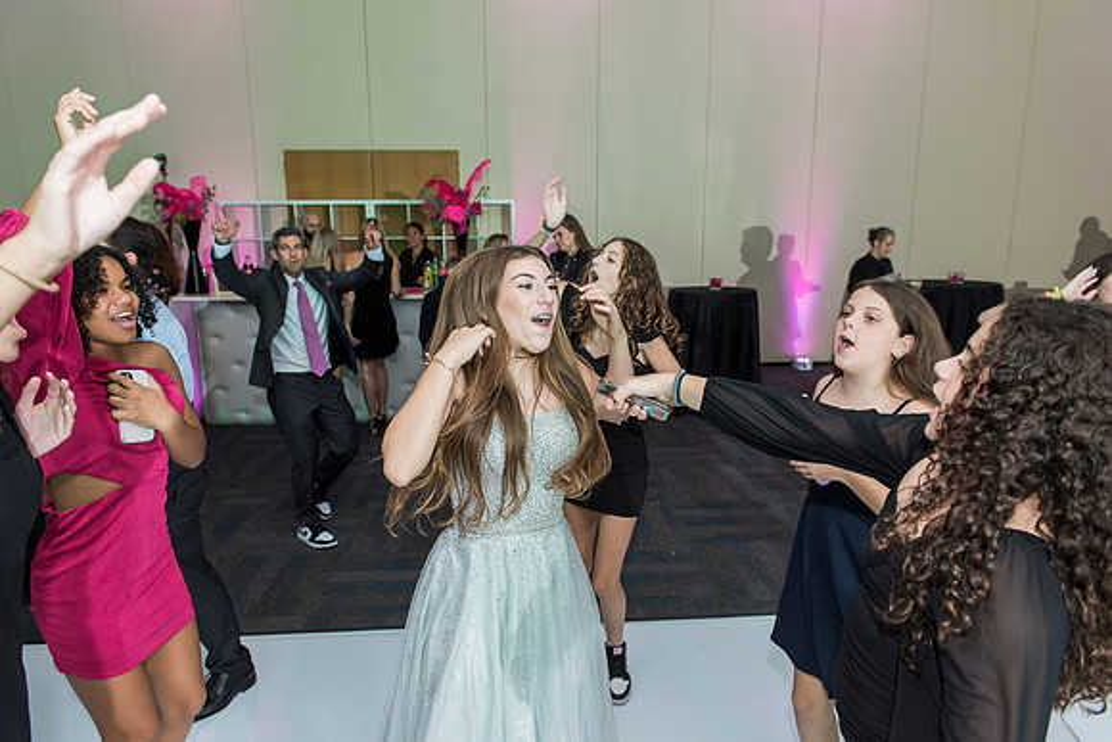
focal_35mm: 24
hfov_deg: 73.7
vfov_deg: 53.2
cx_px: 556
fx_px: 741
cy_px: 371
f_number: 4
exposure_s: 1/100
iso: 1000
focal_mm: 24
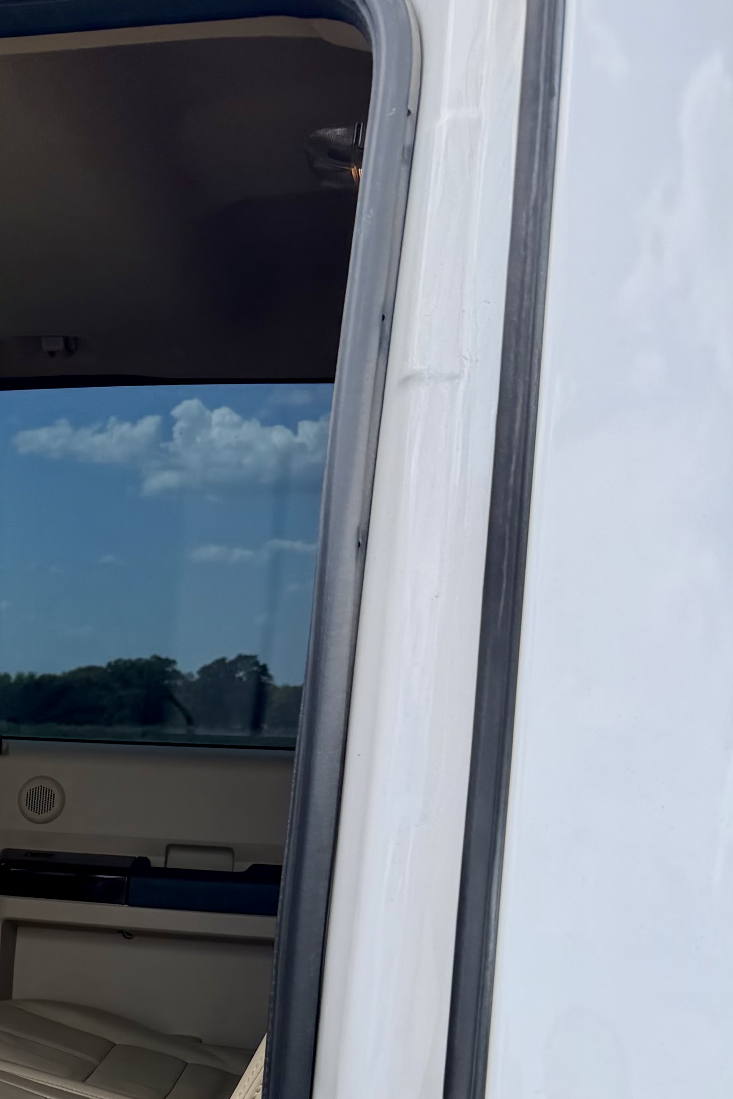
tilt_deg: -11.0
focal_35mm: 60
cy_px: 1020
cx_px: -231
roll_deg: -2.1
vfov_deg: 31.6
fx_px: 1832
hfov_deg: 20.6
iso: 80
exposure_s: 1/1122
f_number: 1.78
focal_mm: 6.76
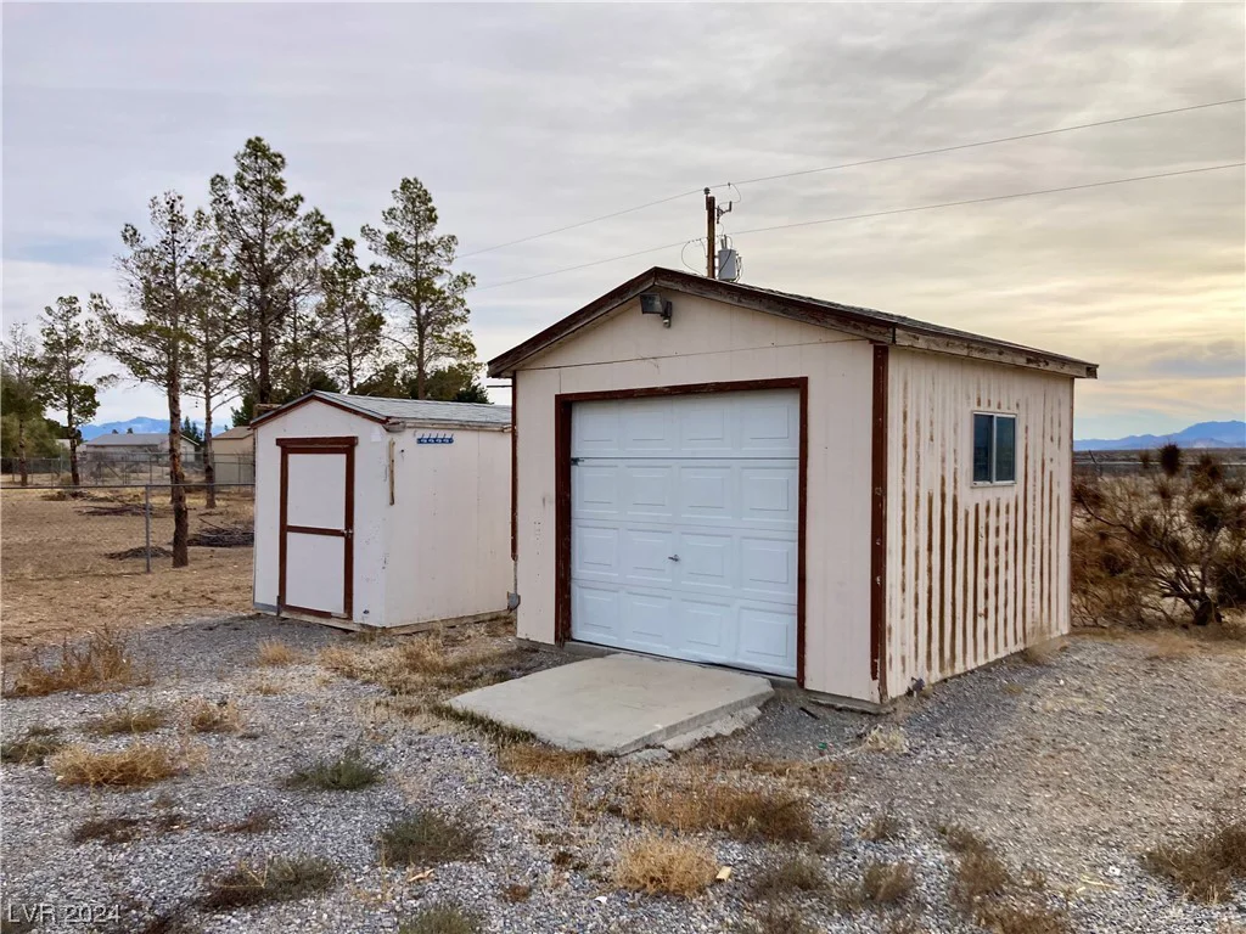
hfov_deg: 63.4
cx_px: 623
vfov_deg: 49.7
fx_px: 1008
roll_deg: +0.7
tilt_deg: -0.4
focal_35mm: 28
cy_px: 467
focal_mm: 3.99
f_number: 1.8
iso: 20
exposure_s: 1/4425
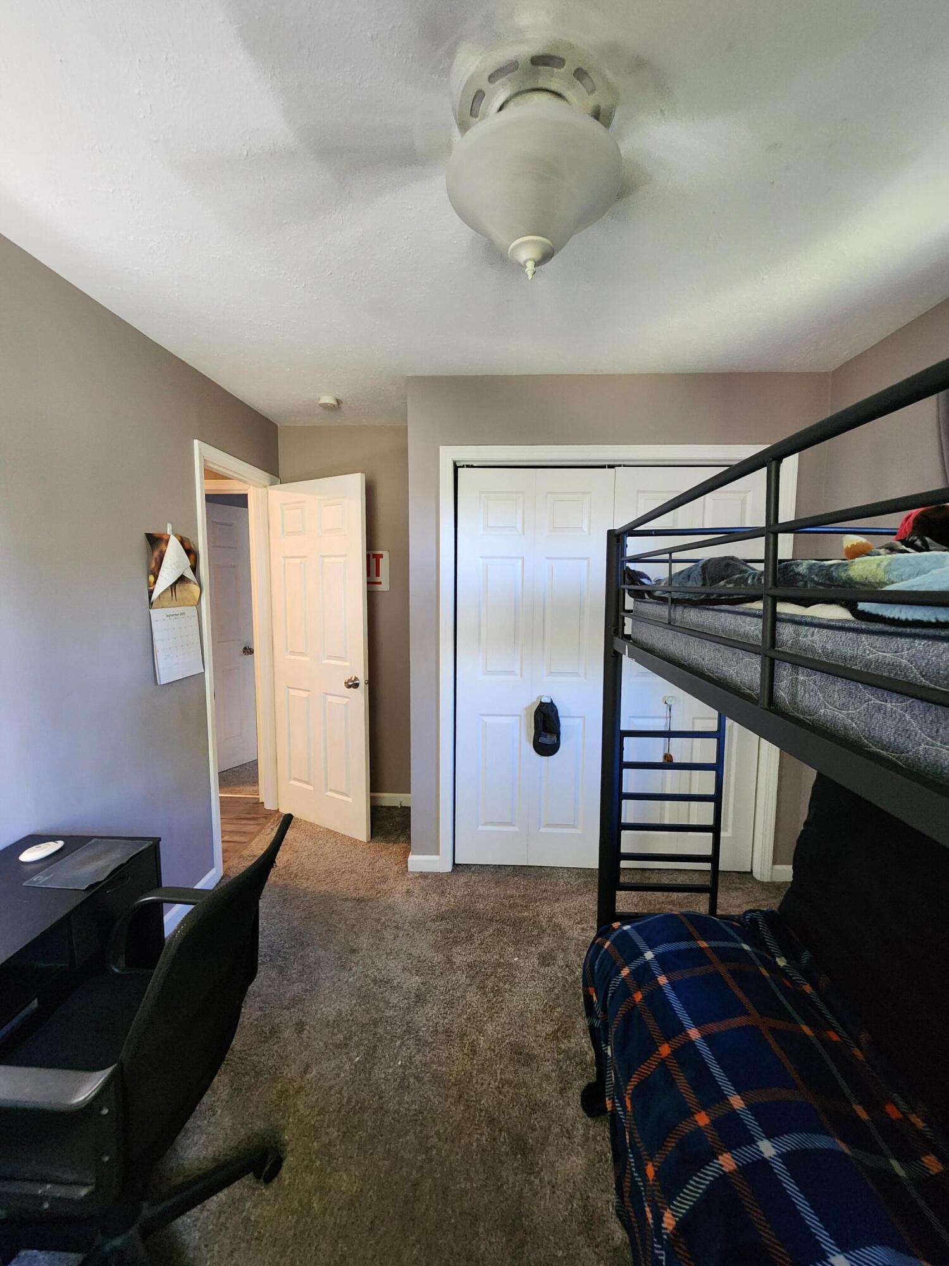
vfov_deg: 106.2
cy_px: 633
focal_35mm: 13
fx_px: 475
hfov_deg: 89.9
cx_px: 474
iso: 400
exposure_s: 1/30
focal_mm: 2.2
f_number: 2.2
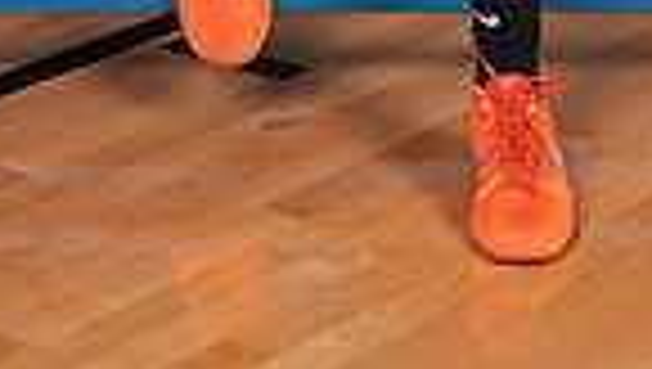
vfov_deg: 7.0
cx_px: 342
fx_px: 2804
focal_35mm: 162
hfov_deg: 13.3
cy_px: -621
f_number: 7.1
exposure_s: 1/320
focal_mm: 50
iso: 500
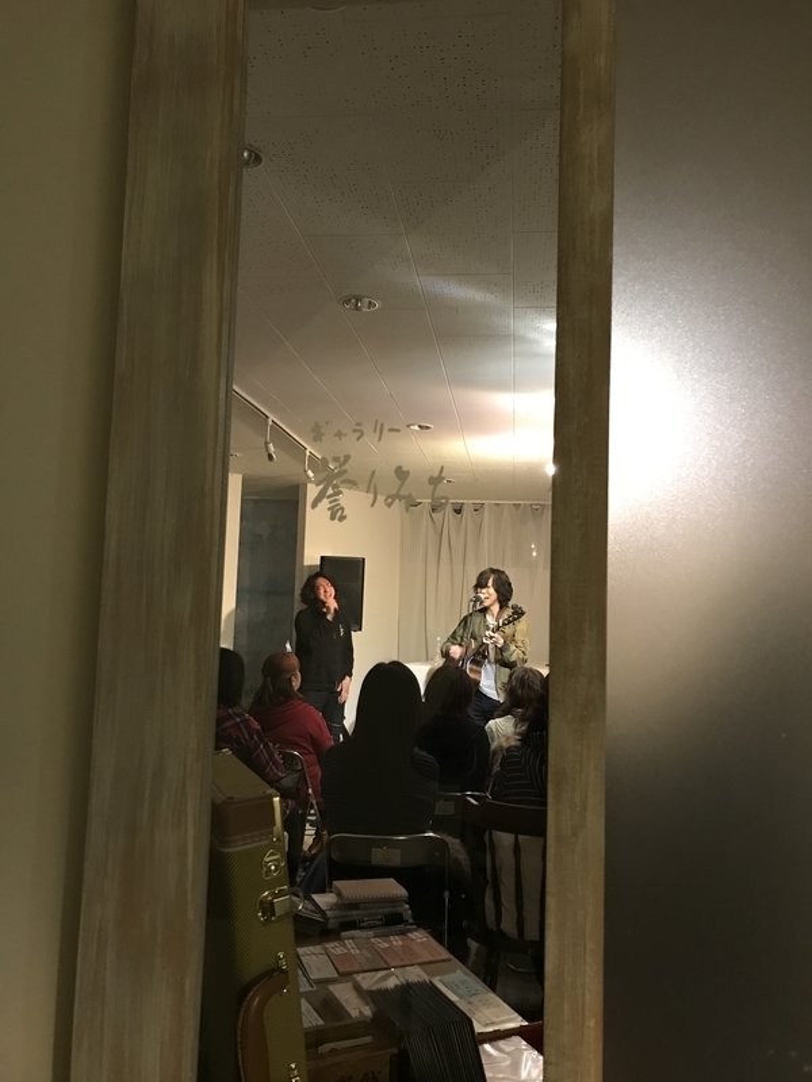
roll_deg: -0.3
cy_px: 541
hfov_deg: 49.7
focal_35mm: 28
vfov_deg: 63.4
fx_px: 876
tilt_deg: +5.4
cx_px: 406
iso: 80
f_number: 1.8
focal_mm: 3.99
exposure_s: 1/8
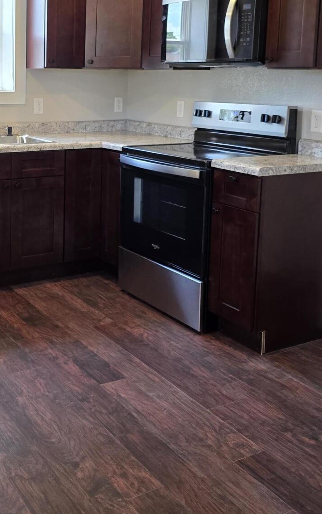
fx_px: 604
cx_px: 49
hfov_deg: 29.0
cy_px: 149
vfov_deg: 45.1
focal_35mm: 43
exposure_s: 1/120
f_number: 1.7
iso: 100
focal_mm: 6.3
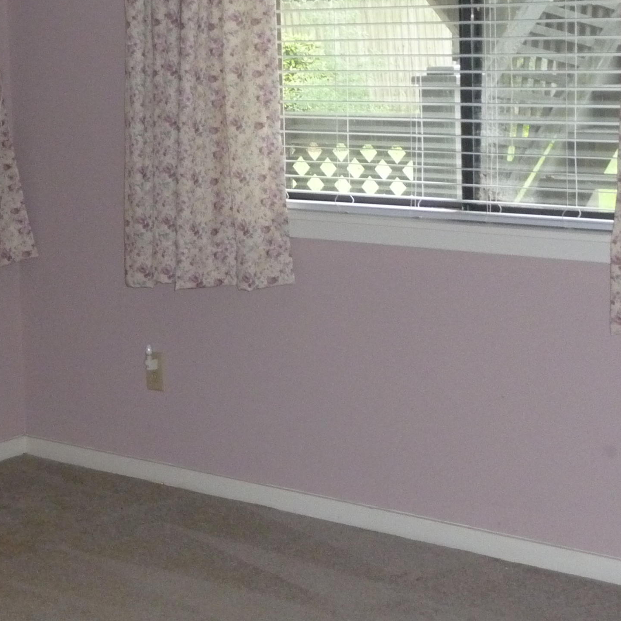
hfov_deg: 21.9
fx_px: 1603
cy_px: 186
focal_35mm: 79
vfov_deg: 21.8
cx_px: 271
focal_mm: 7.1
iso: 500
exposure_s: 1/30
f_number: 4
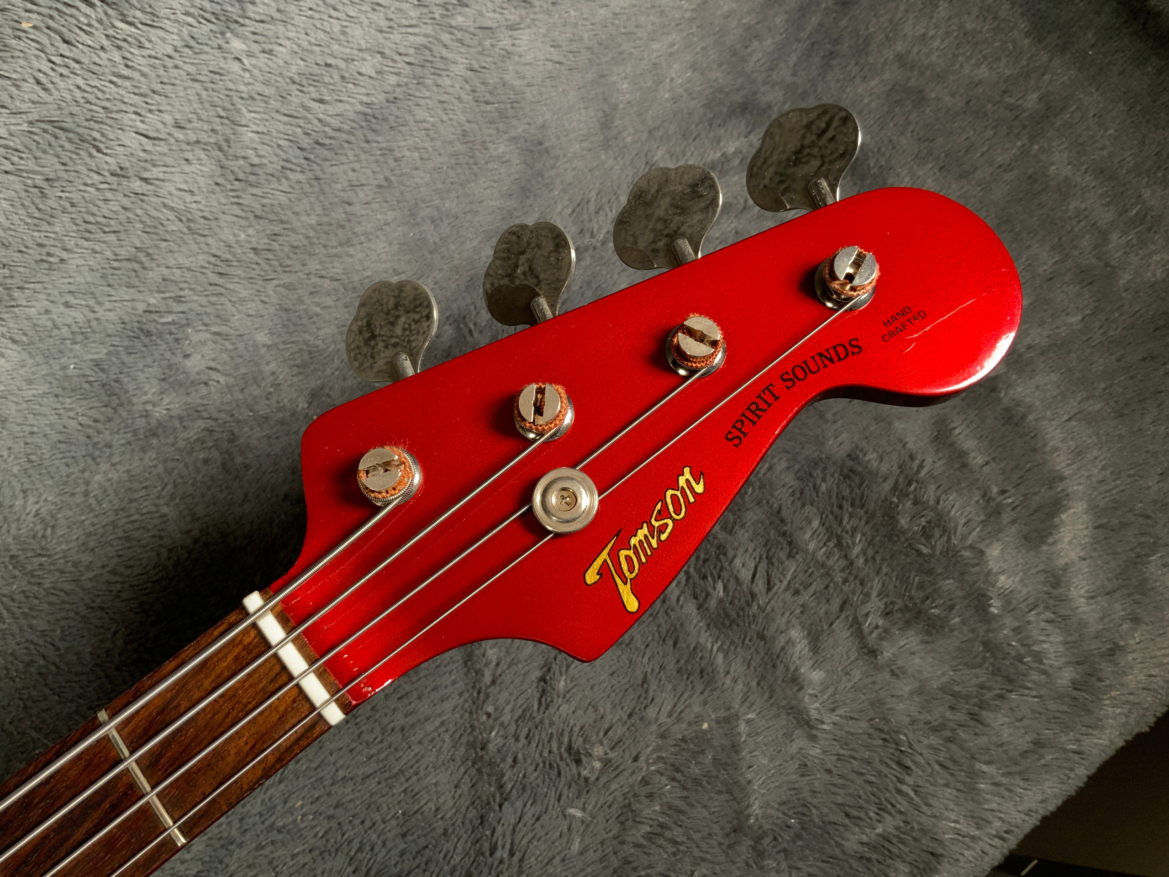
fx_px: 979
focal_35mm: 29
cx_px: 584
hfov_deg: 61.7
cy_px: 438
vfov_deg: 48.2
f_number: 1.8
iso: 64
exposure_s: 1/104
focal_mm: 3
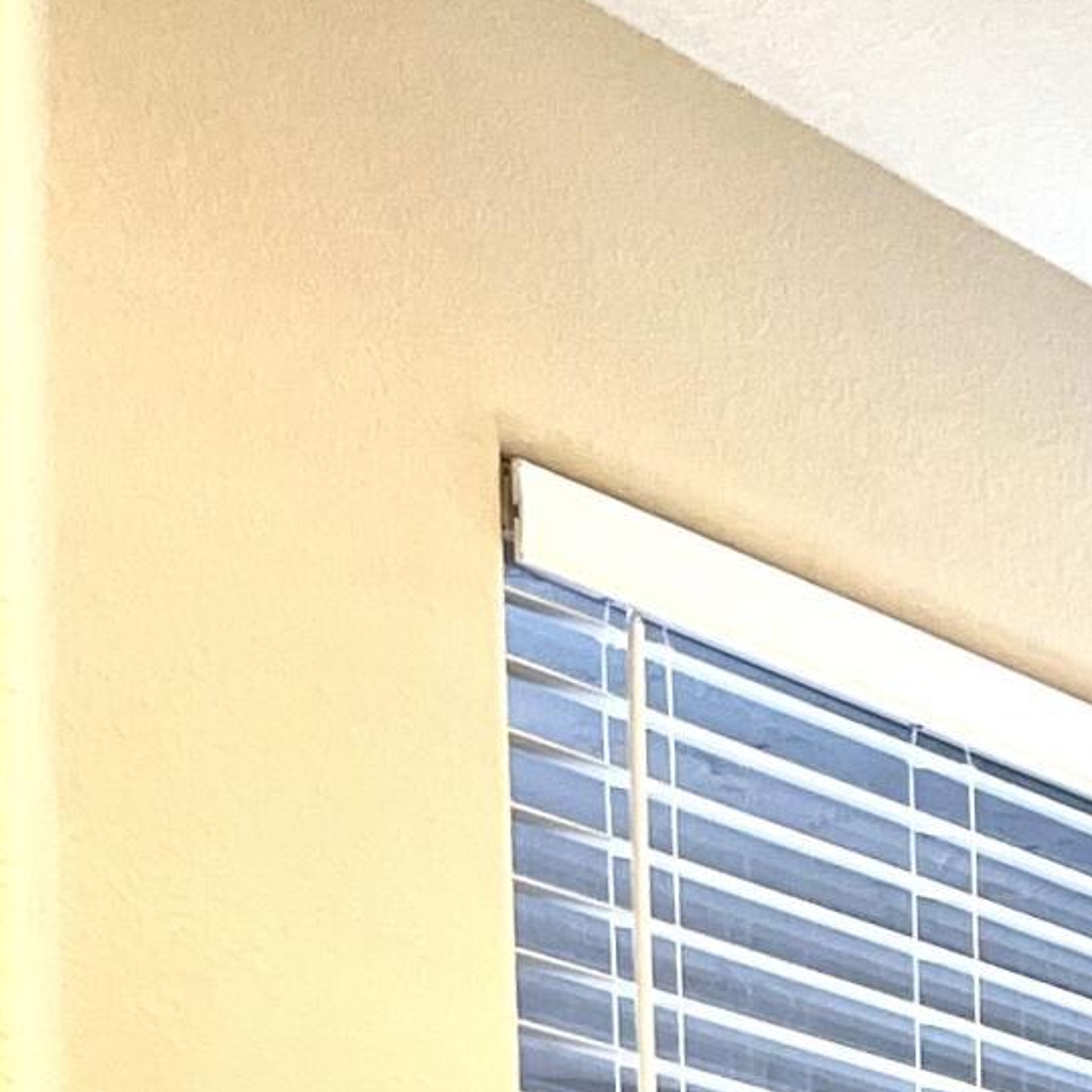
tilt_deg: -2.0
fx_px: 4568
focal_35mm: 128
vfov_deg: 12.0
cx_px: 2642
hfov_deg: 11.3
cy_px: 2249
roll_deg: +0.6
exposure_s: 1/120
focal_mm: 5.1
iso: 100
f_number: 1.6
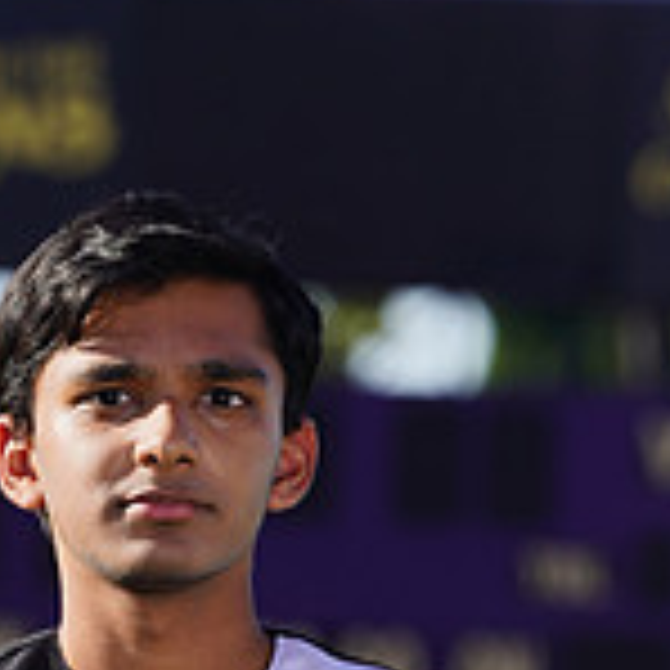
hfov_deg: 2.1
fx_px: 18153
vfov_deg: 2.1
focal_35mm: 829
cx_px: 128
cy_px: 913
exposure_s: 1/250
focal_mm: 250
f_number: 9
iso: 100
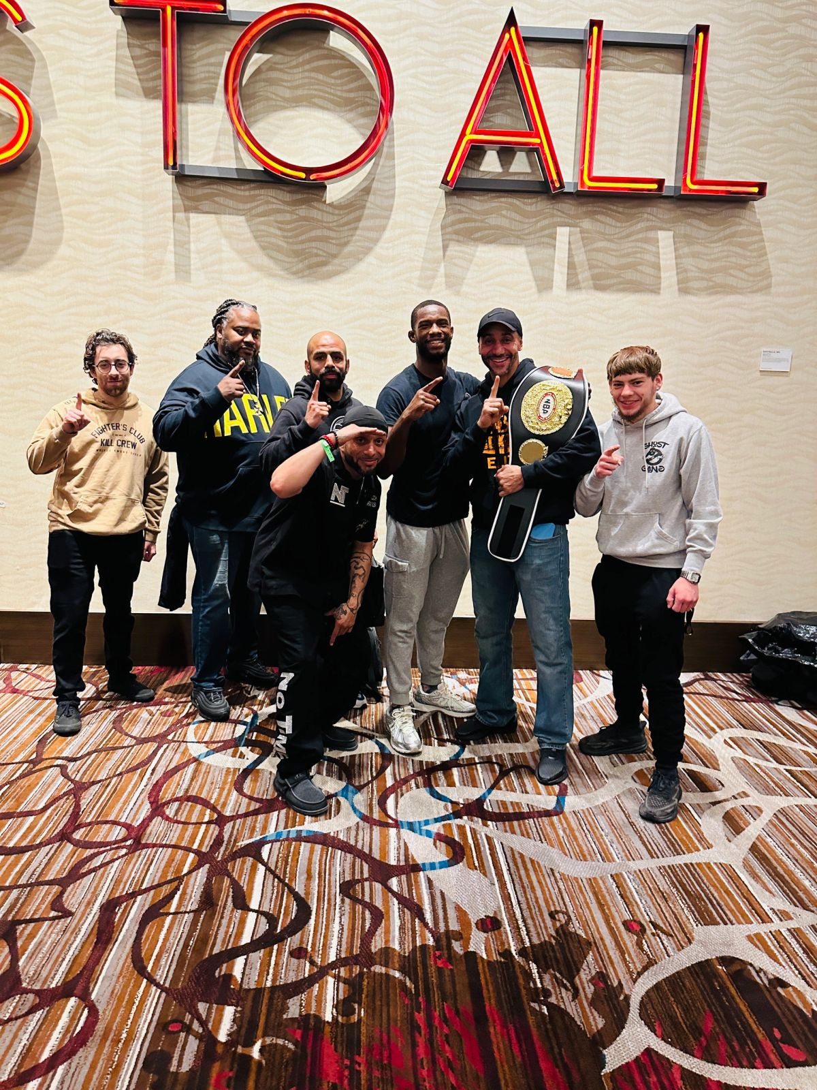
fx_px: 755
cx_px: 408
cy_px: 545
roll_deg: -2.6
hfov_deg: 56.8
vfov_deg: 71.6
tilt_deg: -10.2
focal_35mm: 24
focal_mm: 6.86
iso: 800
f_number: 1.78
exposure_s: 1/60
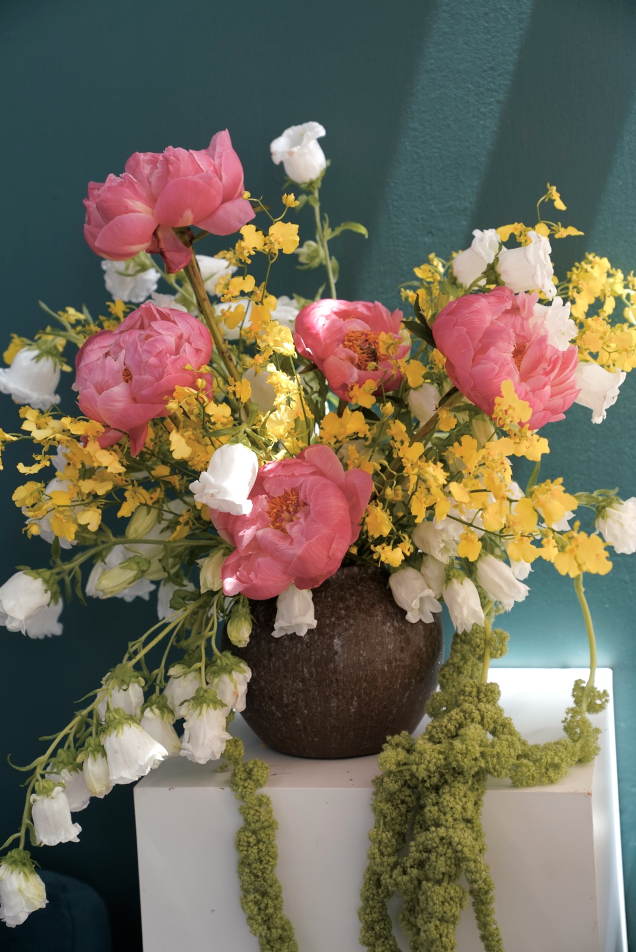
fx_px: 1852
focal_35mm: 70
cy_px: 476
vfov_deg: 28.8
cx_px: 318
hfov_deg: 19.5
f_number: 4
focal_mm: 70
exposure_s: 1/160
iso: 250
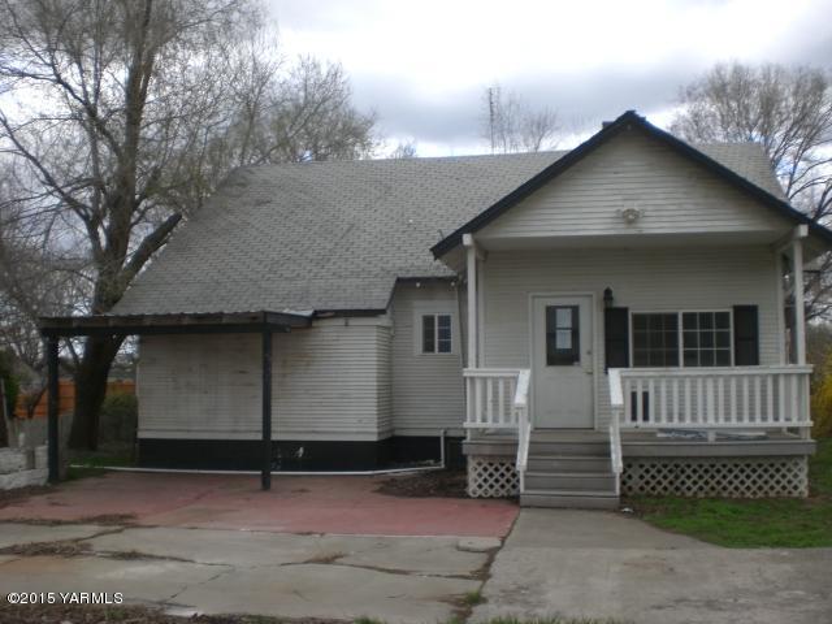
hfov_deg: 49.0
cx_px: 416
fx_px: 913
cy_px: 312
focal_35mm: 38
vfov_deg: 37.7
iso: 50
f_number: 3.1
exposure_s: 1/320
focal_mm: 6.3
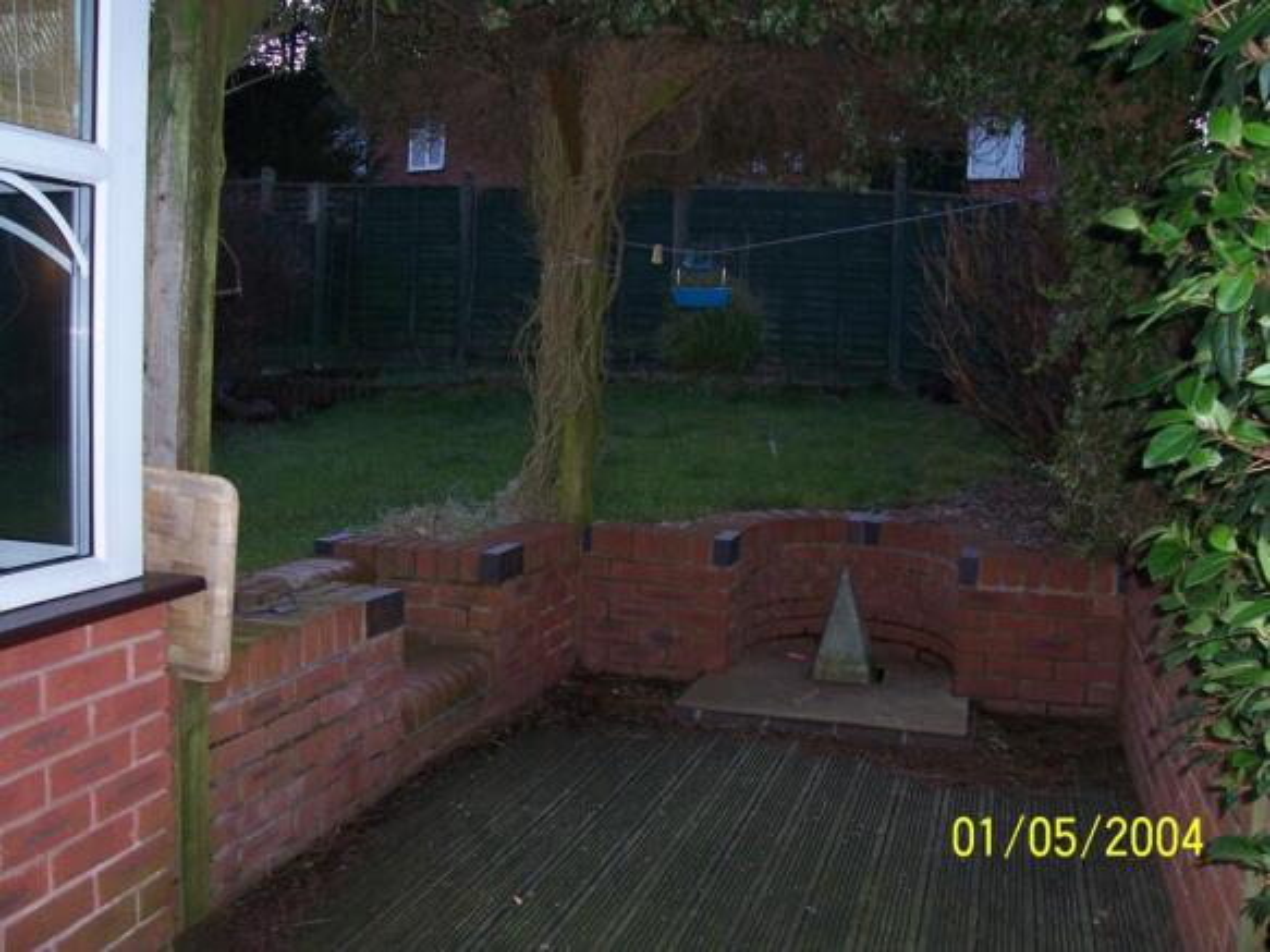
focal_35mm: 34
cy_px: 476
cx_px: 635
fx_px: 1247
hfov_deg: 54.0
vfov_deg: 41.8
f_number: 2.7
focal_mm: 5.6
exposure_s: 1/60
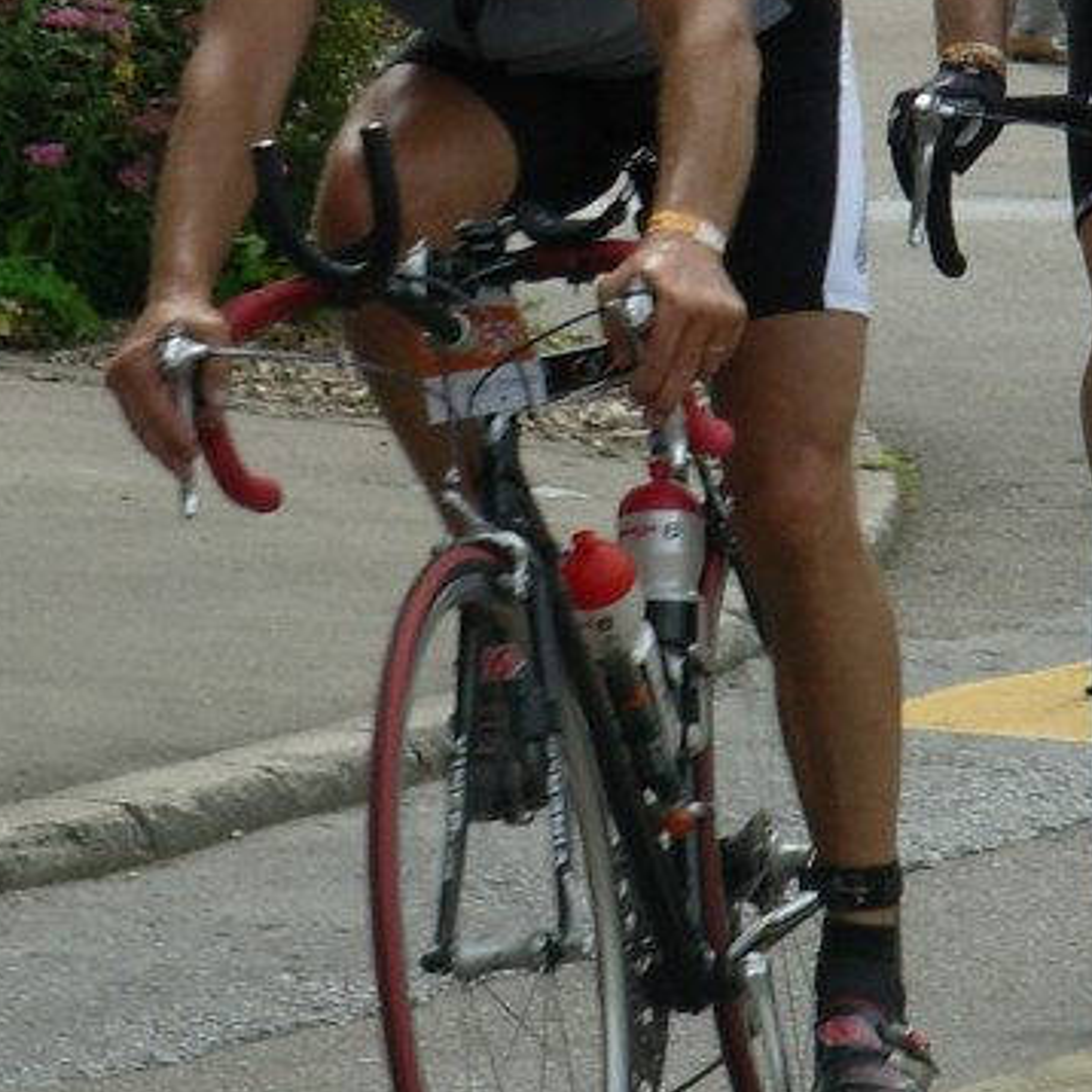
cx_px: -49
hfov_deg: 3.6
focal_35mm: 480
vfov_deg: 3.6
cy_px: 76
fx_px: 17131
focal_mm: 31.4
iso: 50
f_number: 5
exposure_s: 1/332
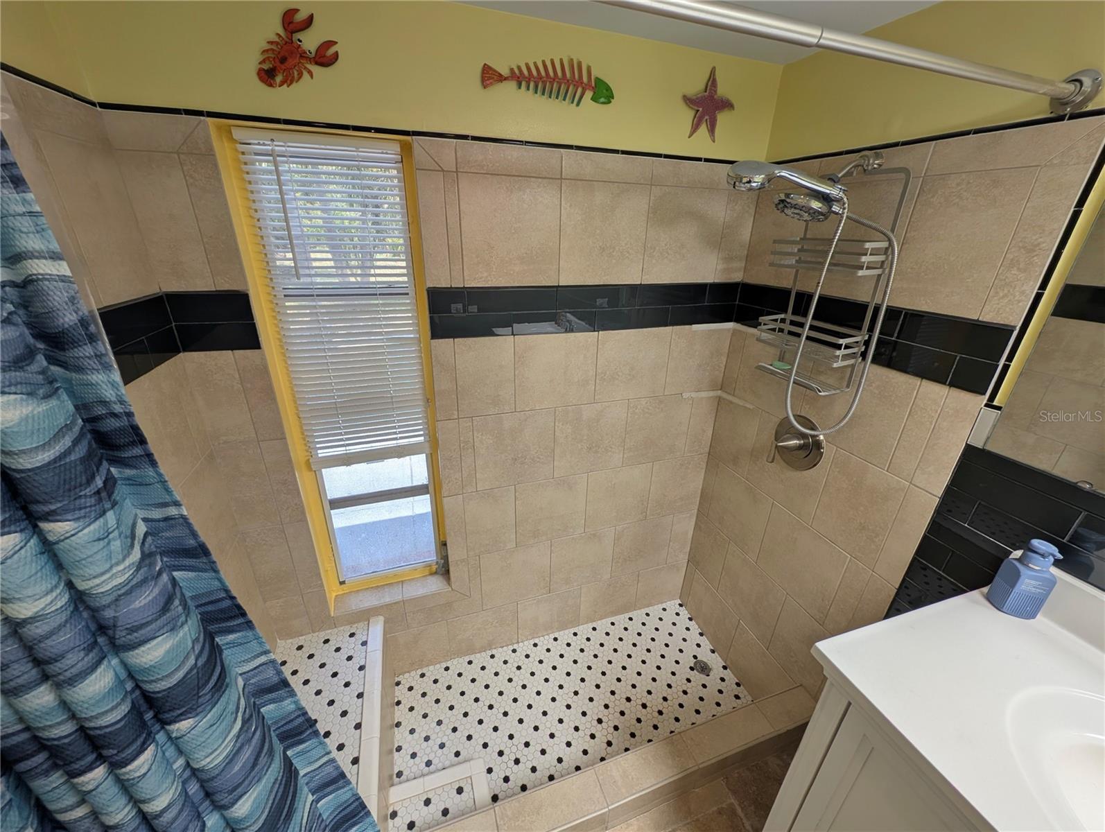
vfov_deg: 94.6
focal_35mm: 12
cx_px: 552
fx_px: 384
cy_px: 416
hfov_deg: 110.5
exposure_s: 1/239
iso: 41
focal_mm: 2.23
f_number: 1.95
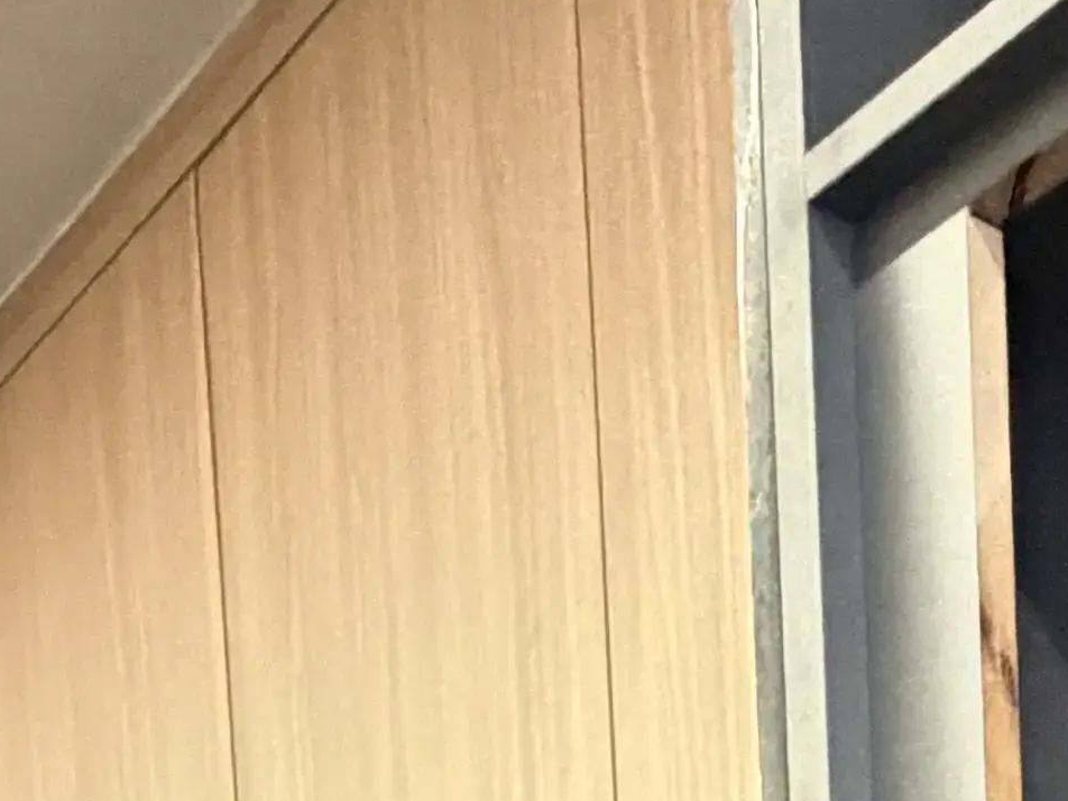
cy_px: 1996
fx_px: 2592
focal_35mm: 84
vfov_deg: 12.8
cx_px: 1378
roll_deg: +0.6
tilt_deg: -5.0
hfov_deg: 21.2
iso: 1250
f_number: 2.2
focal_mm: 2.22
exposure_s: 1/50
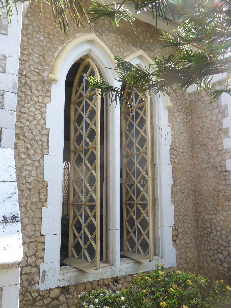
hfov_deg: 44.2
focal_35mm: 32
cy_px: 154
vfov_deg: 56.8
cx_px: 116
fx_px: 285
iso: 80
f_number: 3.5
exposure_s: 1/80
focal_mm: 5.4
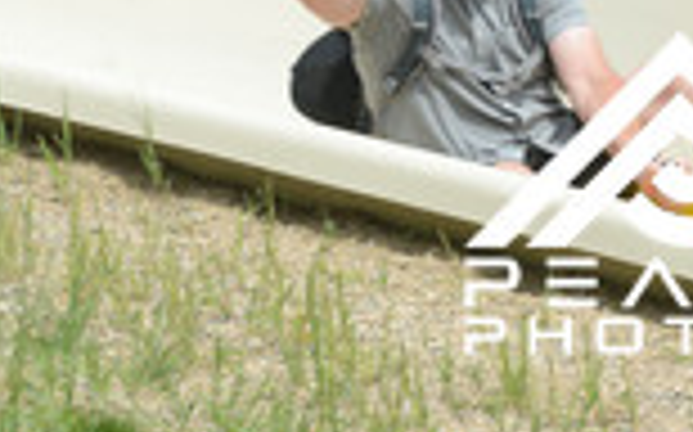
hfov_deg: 4.1
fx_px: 9776
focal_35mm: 518
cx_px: 639
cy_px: 164
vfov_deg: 2.5
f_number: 6.3
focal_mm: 195
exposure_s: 1/640
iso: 200
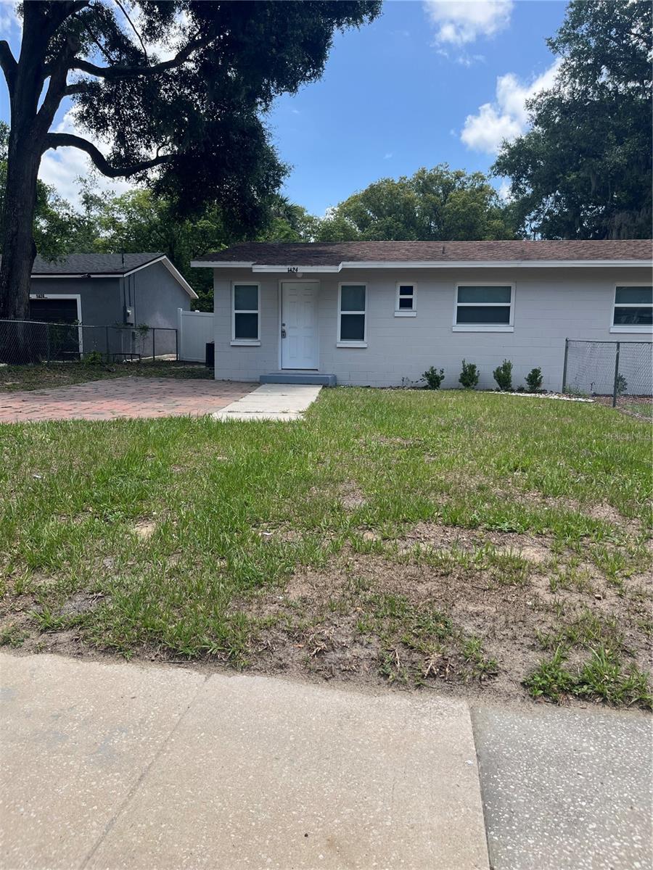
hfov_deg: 53.1
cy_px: 435
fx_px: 654
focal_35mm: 26
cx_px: 326
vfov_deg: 67.3
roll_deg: -0.5
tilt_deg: -7.4
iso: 50
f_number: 1.6
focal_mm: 5.1
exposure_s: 1/1776
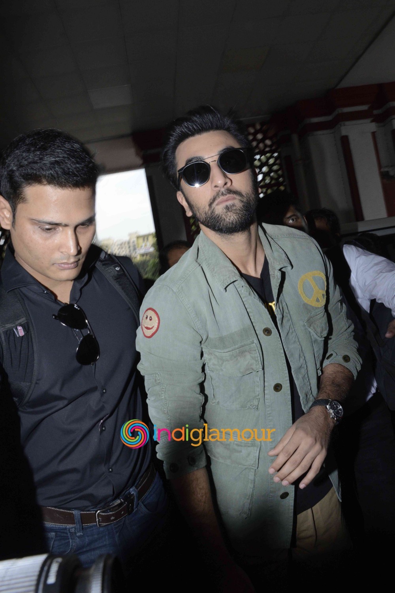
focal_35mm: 27
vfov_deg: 67.4
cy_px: 296
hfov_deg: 47.8
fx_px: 445
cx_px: 198
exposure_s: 1/200
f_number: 14
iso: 800
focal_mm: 18
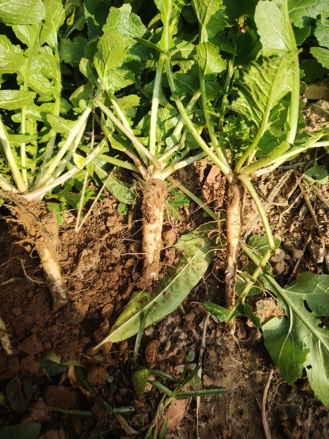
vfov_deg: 71.6
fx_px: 304
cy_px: 220
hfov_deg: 56.8
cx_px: 164
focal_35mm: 24
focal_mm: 5.25
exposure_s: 1/268
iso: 100
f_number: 1.75
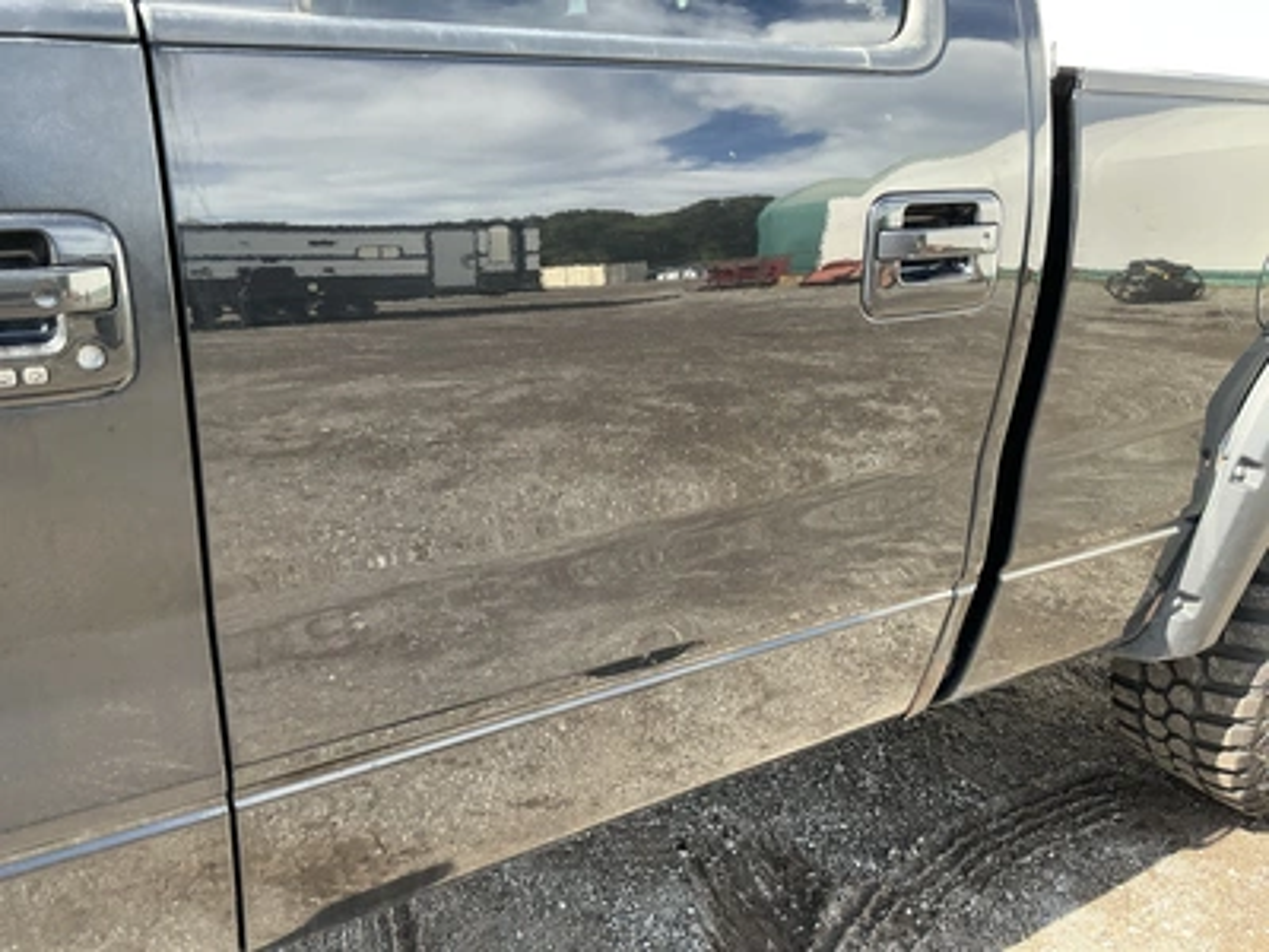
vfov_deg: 49.7
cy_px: 476
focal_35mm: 28
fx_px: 1026
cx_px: 634
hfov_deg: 63.4
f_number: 1.8
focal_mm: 3
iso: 25
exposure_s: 1/177
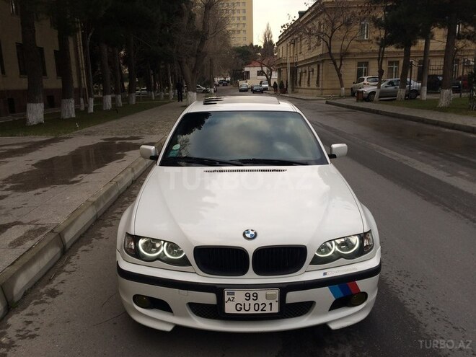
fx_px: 399
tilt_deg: -11.9
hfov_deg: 61.7
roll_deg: +2.6
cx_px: 238
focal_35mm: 29
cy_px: 178
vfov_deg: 48.2
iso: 32
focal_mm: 4.15
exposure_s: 1/228
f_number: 2.2
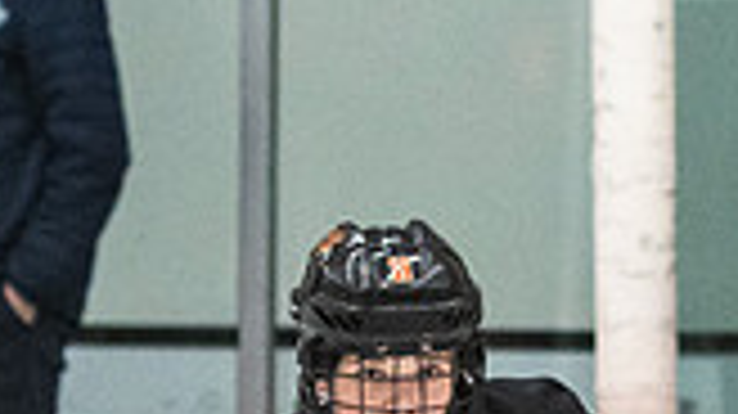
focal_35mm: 874
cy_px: 615
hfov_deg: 2.5
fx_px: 17092
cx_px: 361
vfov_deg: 1.4
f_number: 2.8
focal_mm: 95
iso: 1400
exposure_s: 1/640
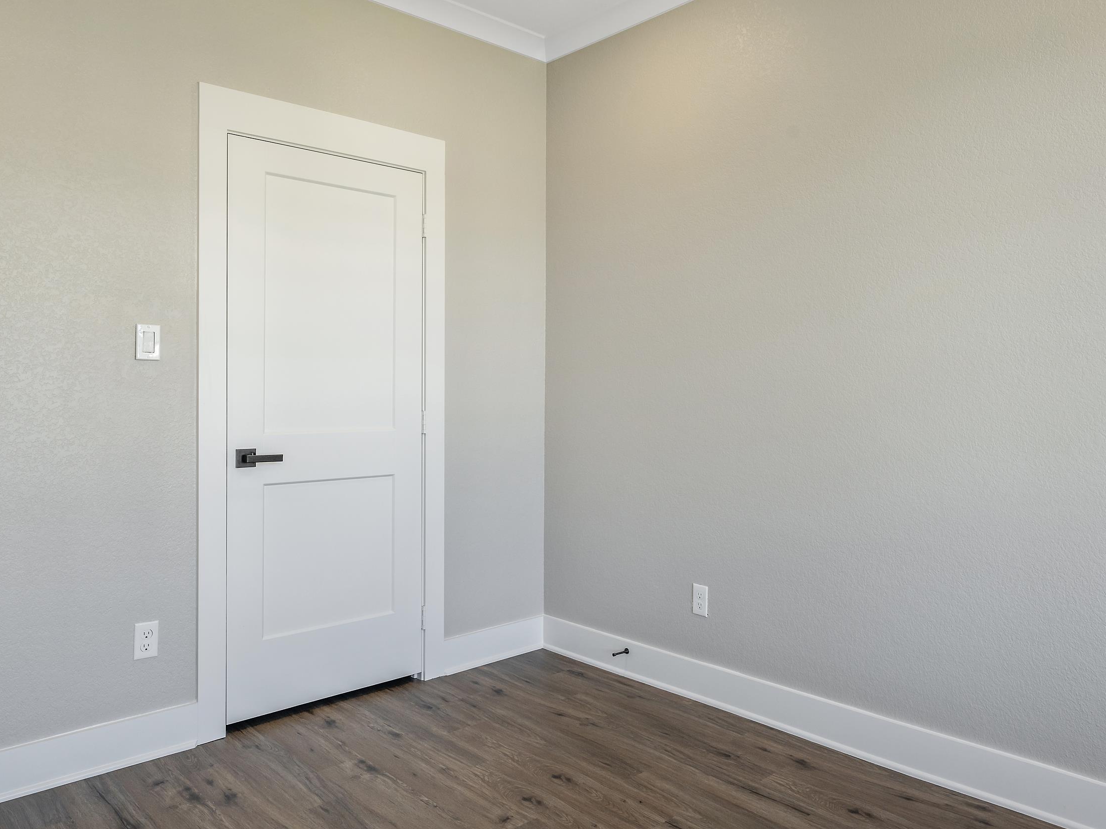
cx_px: 605
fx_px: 831
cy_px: 415
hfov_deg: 67.2
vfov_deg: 53.1
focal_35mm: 26
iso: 800
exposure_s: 1/60
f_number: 8
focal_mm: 24
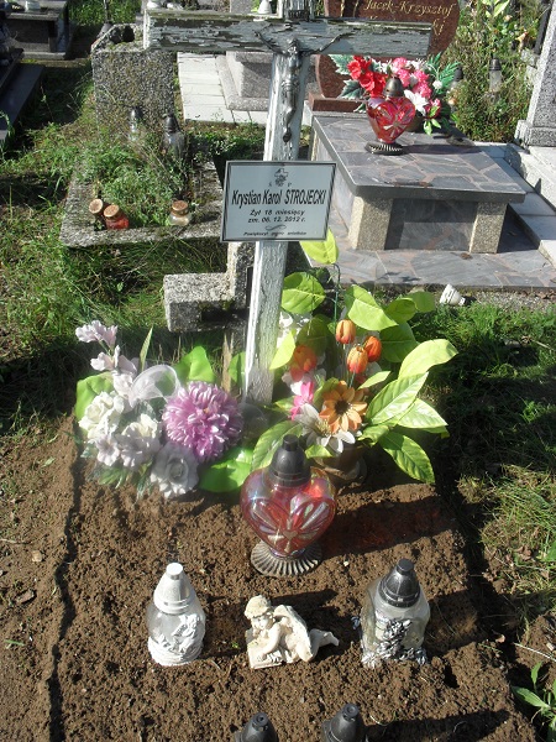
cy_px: 371
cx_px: 278
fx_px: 750
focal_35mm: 35
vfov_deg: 52.6
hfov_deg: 40.7
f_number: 8.4
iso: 100
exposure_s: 1/180
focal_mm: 6.3
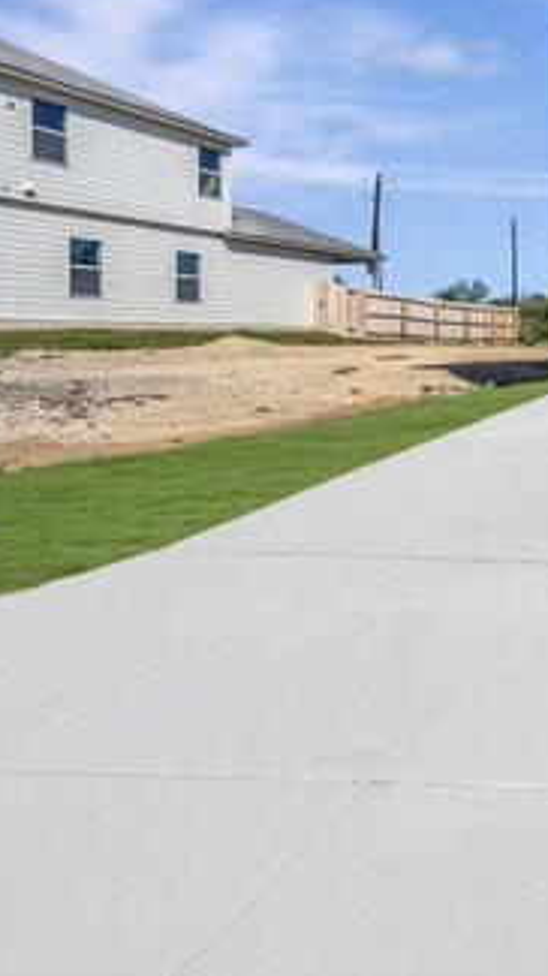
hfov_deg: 25.6
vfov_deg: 64.6
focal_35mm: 29
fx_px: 750
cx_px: 882
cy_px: 339
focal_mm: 14
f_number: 9
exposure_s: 1/640
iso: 100
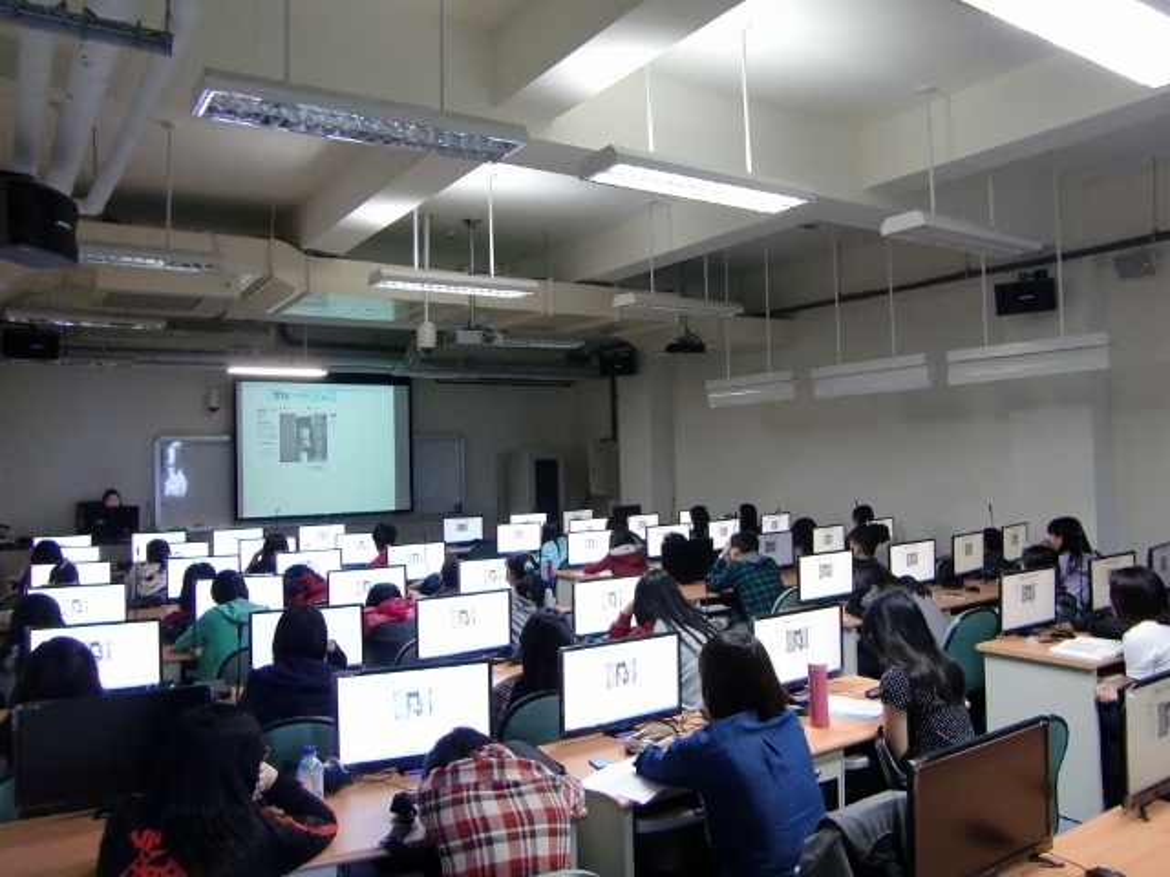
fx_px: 946
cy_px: 438
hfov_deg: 63.4
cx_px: 585
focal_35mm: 28
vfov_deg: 49.7
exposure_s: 1/40
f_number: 2.6
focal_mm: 4.9
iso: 400
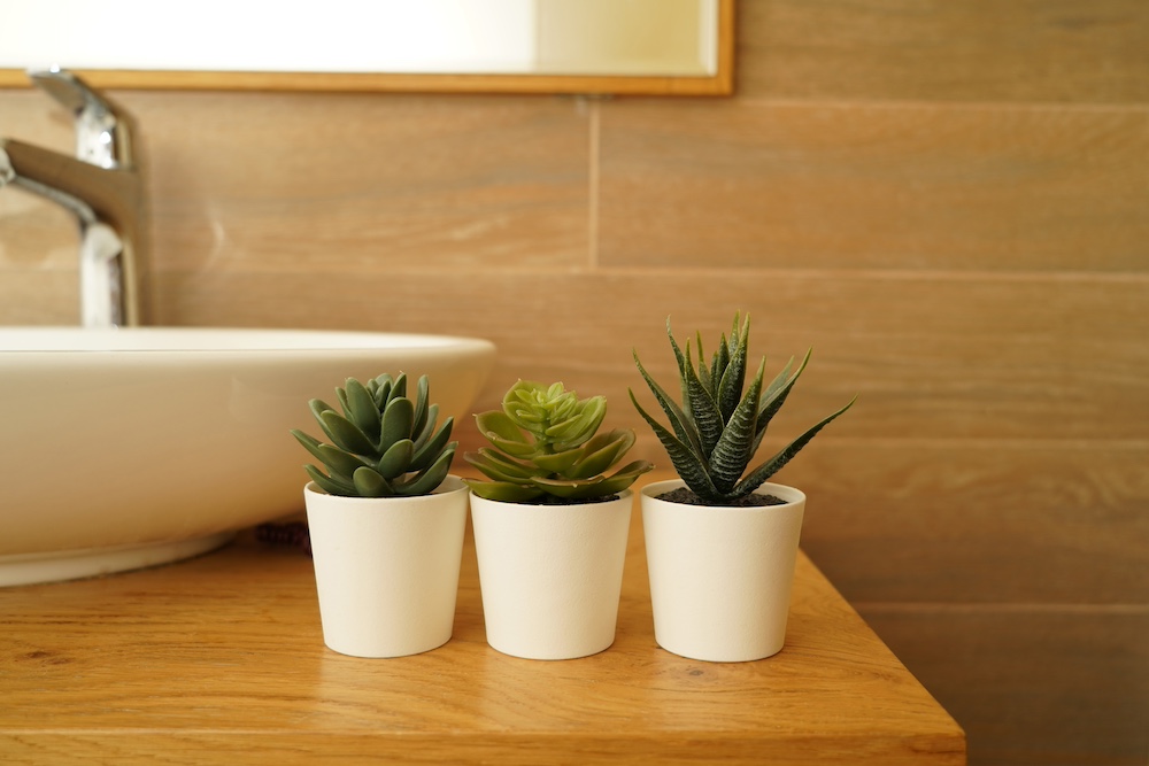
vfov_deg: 41.1
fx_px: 1021
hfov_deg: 58.7
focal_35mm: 32
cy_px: 383
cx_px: 574
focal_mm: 32
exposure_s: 1/80
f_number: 4.5
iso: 250
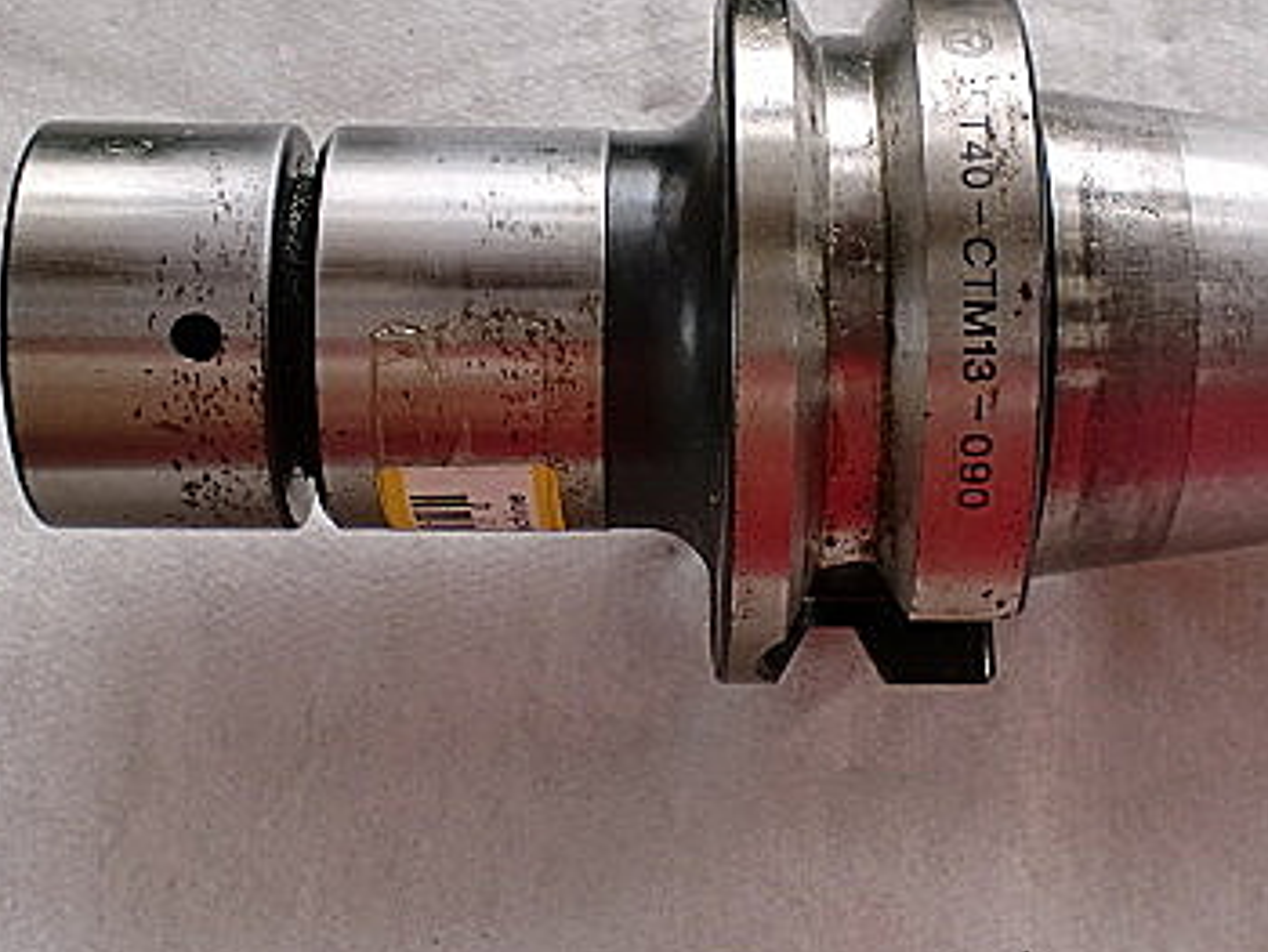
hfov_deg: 30.2
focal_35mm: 64
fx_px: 2346
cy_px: 452
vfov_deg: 23.0
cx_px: 761
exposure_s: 1/60
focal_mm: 6.3
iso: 64
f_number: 3.1
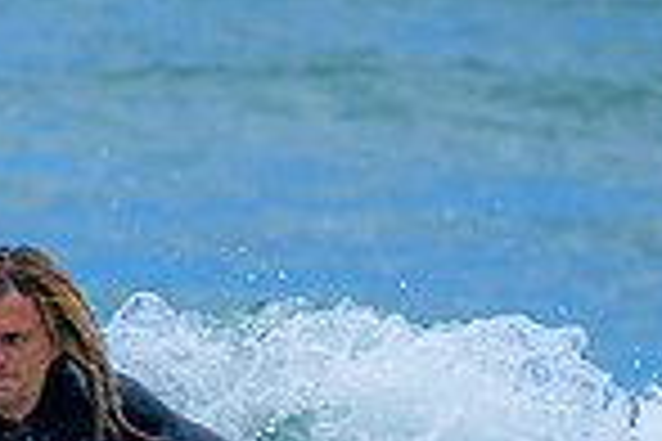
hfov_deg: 0.9
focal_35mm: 2194
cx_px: -245
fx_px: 40342
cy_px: 662
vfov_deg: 0.6
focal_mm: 490
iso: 320
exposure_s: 1/2000
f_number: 7.6
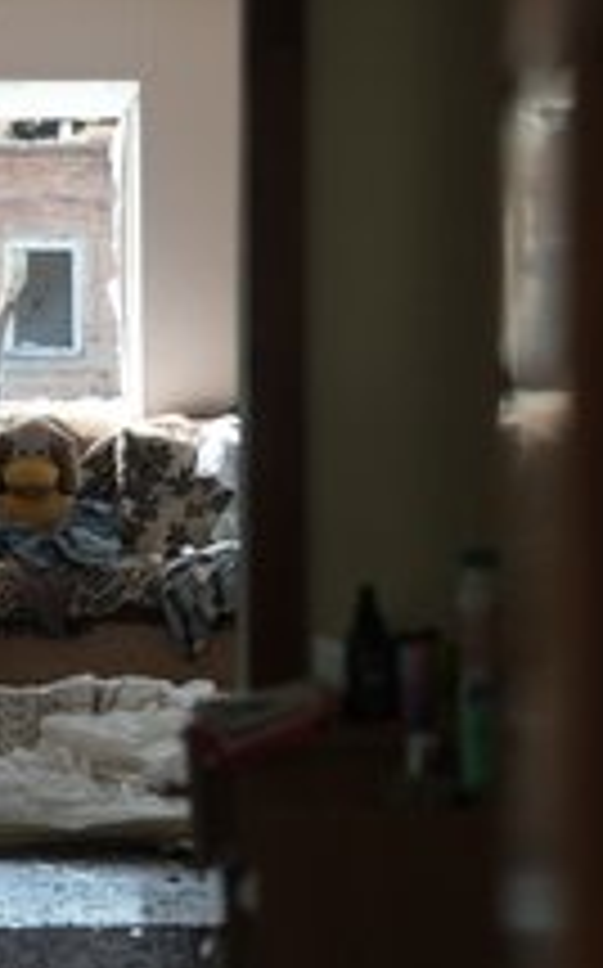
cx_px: 86
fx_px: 3504
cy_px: 520
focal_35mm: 133
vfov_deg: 15.7
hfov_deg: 9.8
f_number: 2.8
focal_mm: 70
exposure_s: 1/320
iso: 500
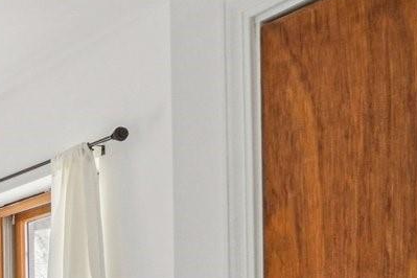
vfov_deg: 16.3
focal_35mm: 77
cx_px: -481
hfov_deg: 16.9
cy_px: 404
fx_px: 892
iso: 400
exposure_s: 1/13
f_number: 8
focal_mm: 10
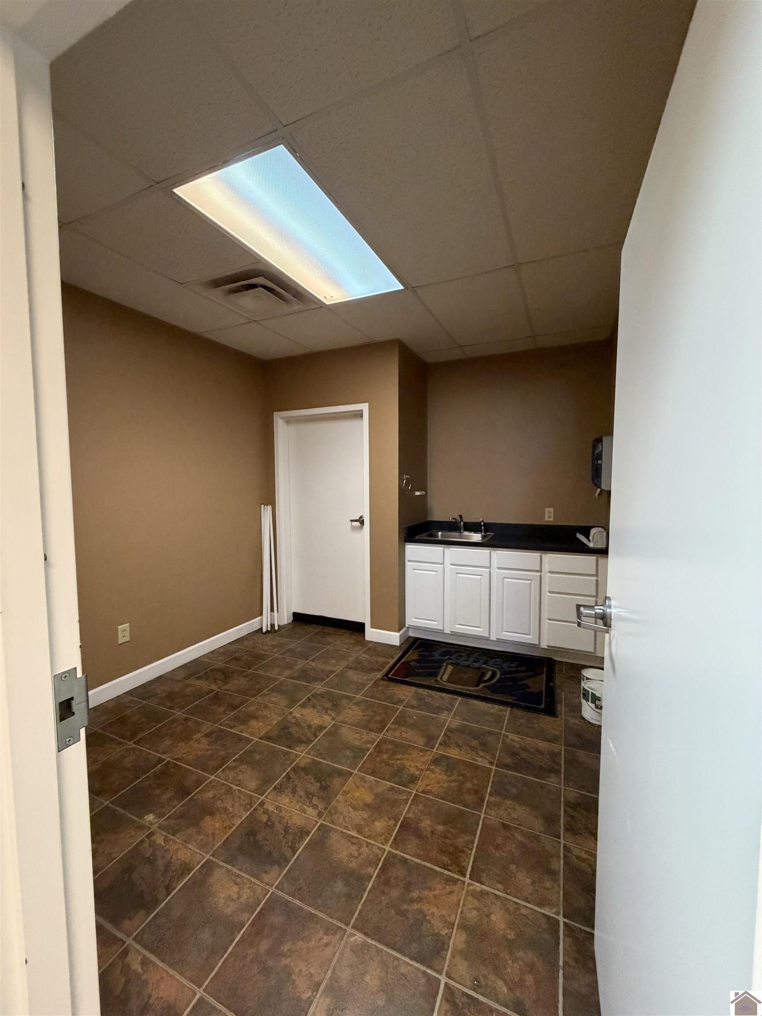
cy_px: 508
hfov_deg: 85.7
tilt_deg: -4.1
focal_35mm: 14
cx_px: 381
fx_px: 411
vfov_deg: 102.1
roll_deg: +1.7
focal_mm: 2.22
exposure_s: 1/60
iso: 500
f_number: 2.2
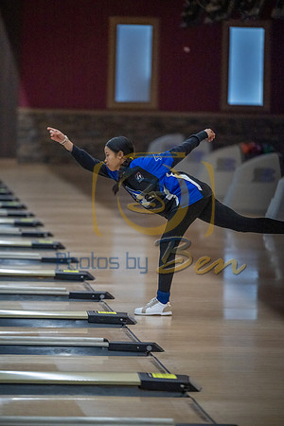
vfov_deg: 10.3
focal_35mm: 200
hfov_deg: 6.9
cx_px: 142
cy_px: 213
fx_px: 2366
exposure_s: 1/1000
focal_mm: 200
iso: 4000
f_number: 2.8
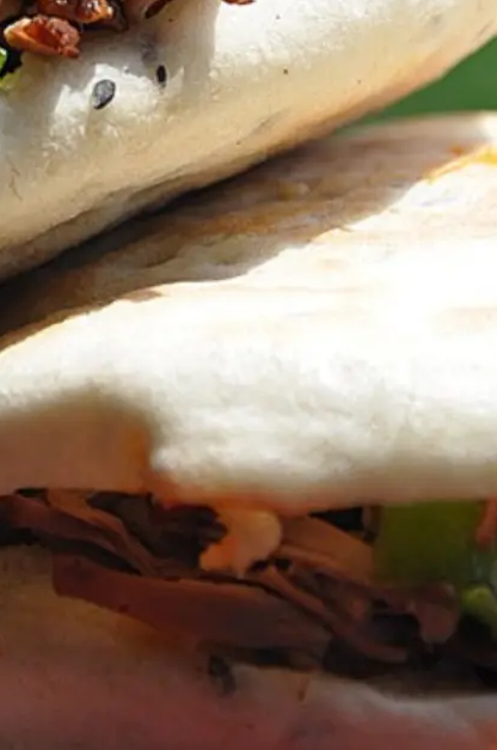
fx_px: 7545
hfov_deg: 3.8
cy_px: 40
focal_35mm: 363
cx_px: 73
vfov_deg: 5.7
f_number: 9.5
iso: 200
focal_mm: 105
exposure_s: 1/350
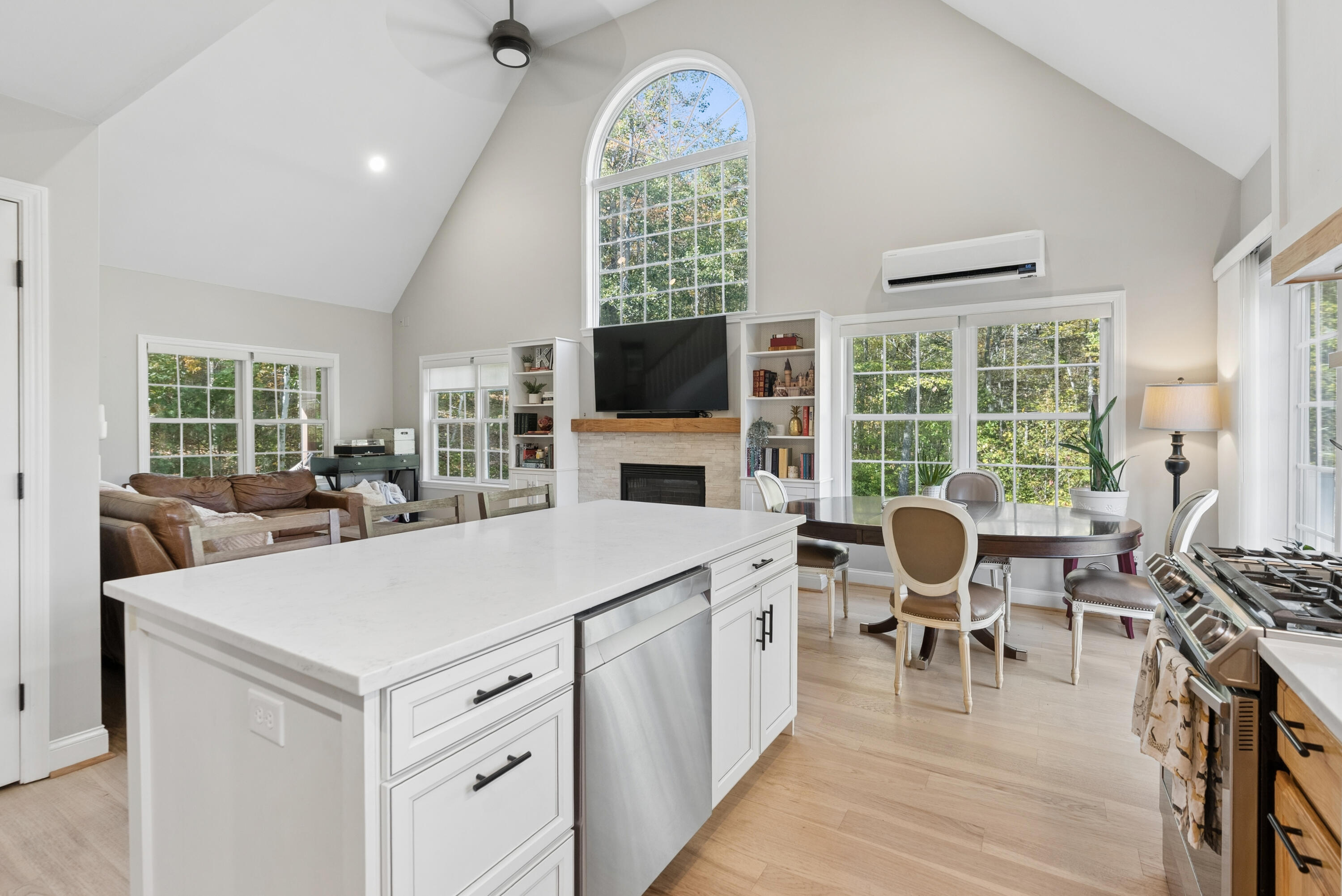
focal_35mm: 16
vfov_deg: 73.8
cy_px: 448
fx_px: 597
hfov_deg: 96.7
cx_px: 671
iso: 640
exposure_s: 1/30
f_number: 7.1
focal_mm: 16
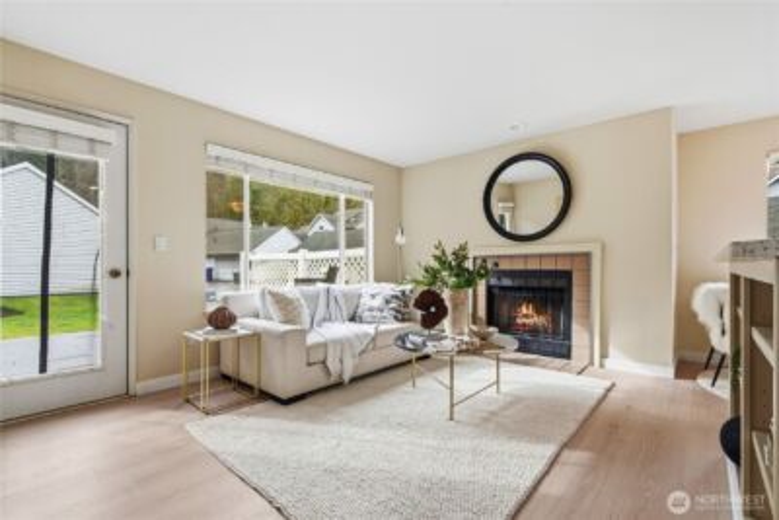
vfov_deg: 73.8
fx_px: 346
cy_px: 260
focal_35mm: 16
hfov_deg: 96.7
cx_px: 390
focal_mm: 16
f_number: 11
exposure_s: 1/25
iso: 100
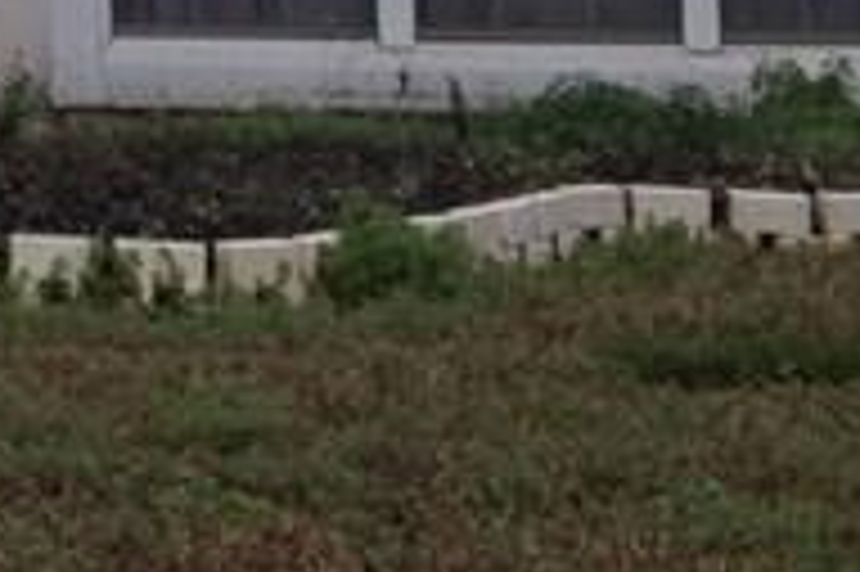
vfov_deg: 6.7
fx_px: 4654
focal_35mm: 195
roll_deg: +1.3
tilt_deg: +6.2
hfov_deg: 10.1
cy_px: -676
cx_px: -572
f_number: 2.4
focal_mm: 4.28
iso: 50
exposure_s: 1/1022
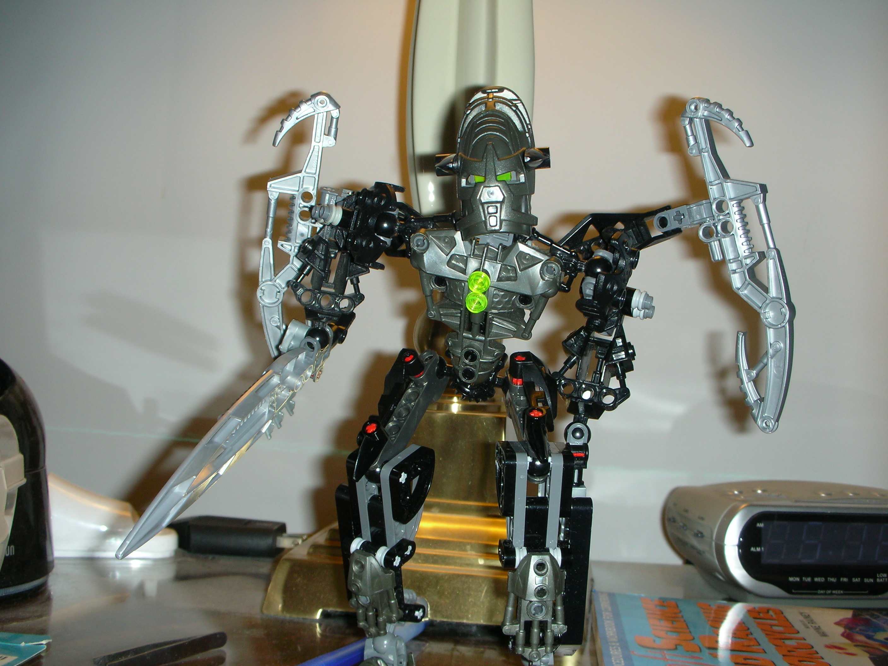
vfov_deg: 31.5
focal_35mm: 46
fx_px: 1180
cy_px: 333
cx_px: 444
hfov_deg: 41.2
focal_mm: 7.7
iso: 50
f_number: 3.5
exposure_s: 1/60.1
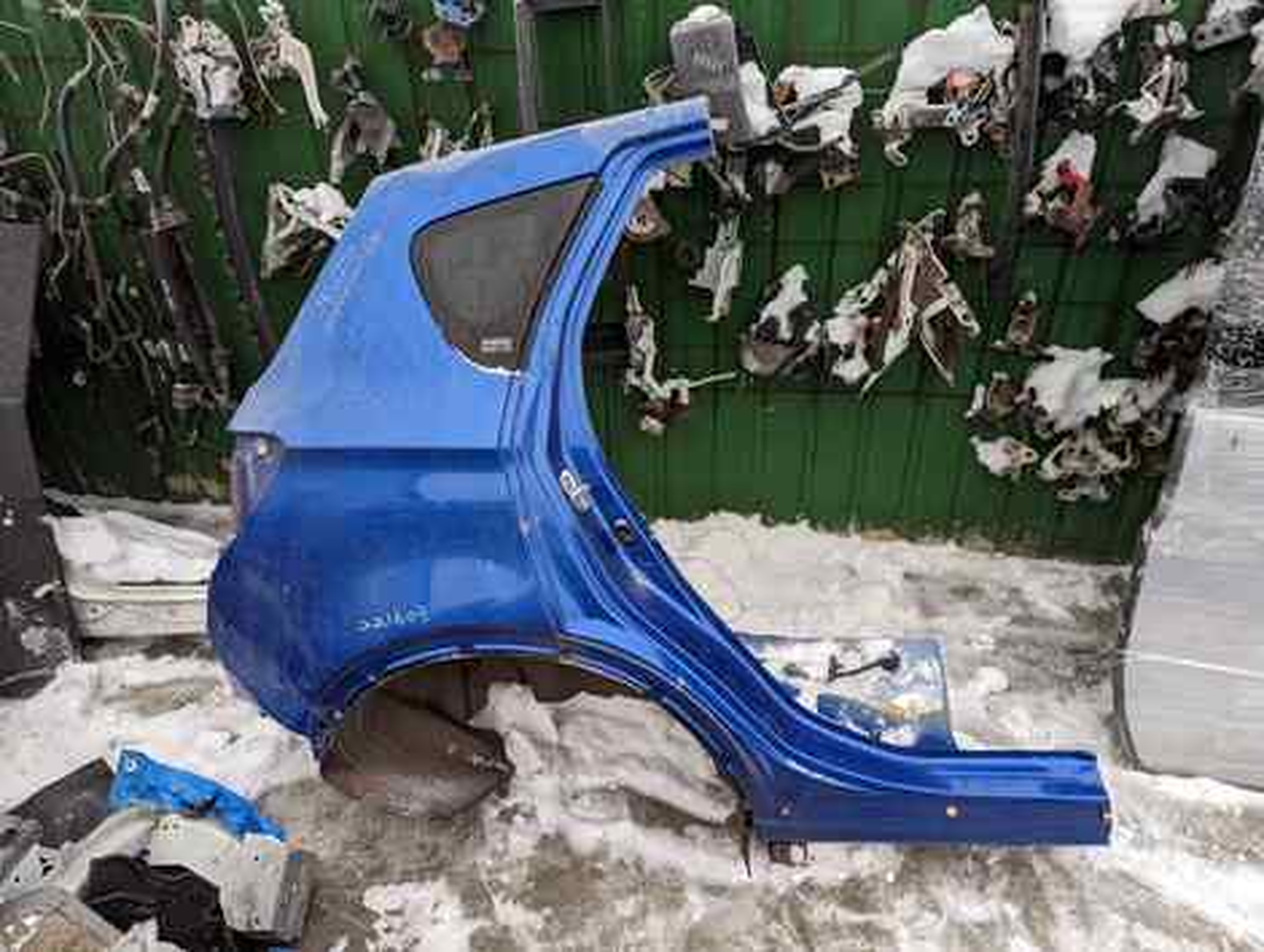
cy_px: 476
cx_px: 632
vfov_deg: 56.9
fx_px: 878
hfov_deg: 71.5
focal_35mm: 24
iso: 44
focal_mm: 6.81
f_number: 1.85
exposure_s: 1/406
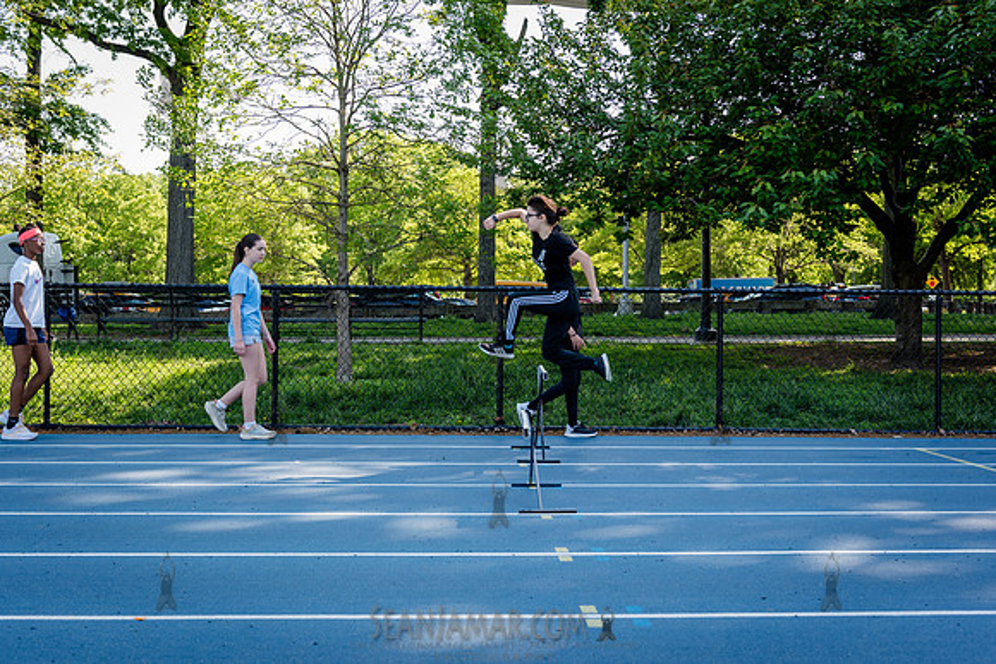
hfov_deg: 43.4
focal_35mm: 45
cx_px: 498
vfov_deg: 29.8
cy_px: 332
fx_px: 1251
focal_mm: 44
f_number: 4.5
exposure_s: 1/400
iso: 400
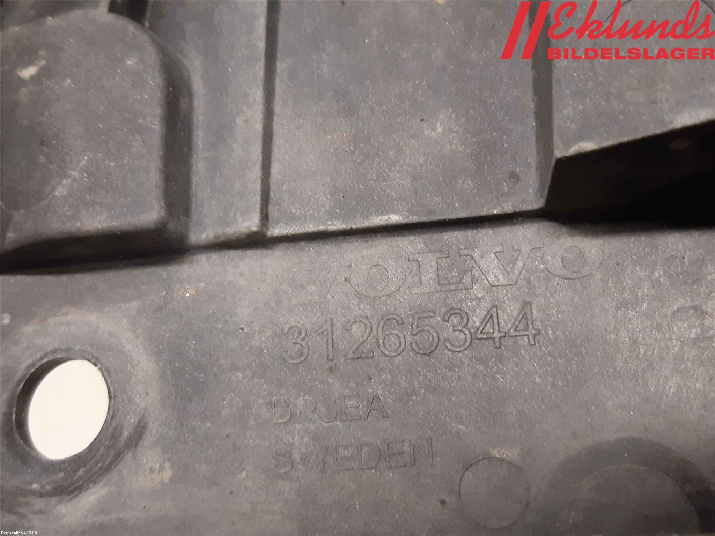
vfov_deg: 53.1
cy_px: 268
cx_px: 358
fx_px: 537
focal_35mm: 26
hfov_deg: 67.3
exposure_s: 1/33
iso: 200
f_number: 1.7
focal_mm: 3.93
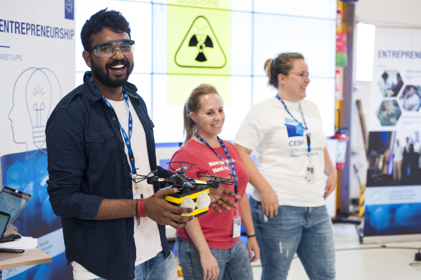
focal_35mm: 50
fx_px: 584
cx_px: 210
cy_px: 140
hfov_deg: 39.6
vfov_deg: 27.0
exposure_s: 1/160
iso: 1250
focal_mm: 50
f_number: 2.8
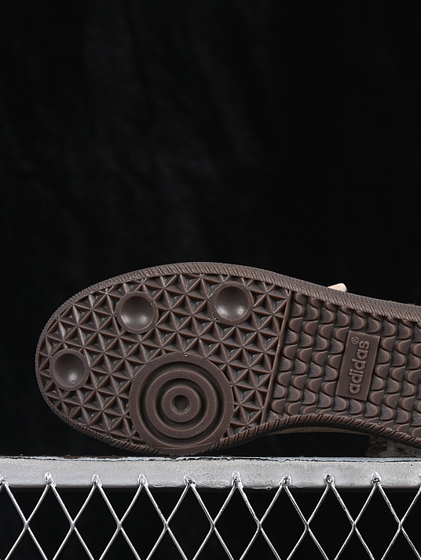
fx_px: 1766
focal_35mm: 109
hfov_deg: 13.6
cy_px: 280
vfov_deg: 18.0
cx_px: 298
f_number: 6.3
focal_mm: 50
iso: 160
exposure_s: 1/60
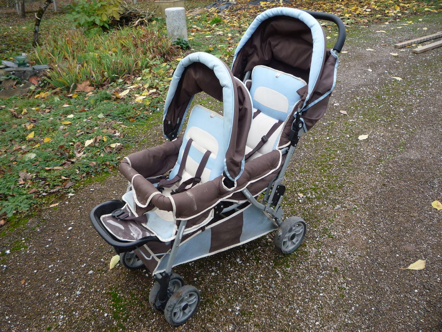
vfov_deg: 46.8
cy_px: 166
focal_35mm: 30
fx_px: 383
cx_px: 221
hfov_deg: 60.0
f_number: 4
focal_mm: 5.2
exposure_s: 1/100
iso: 100
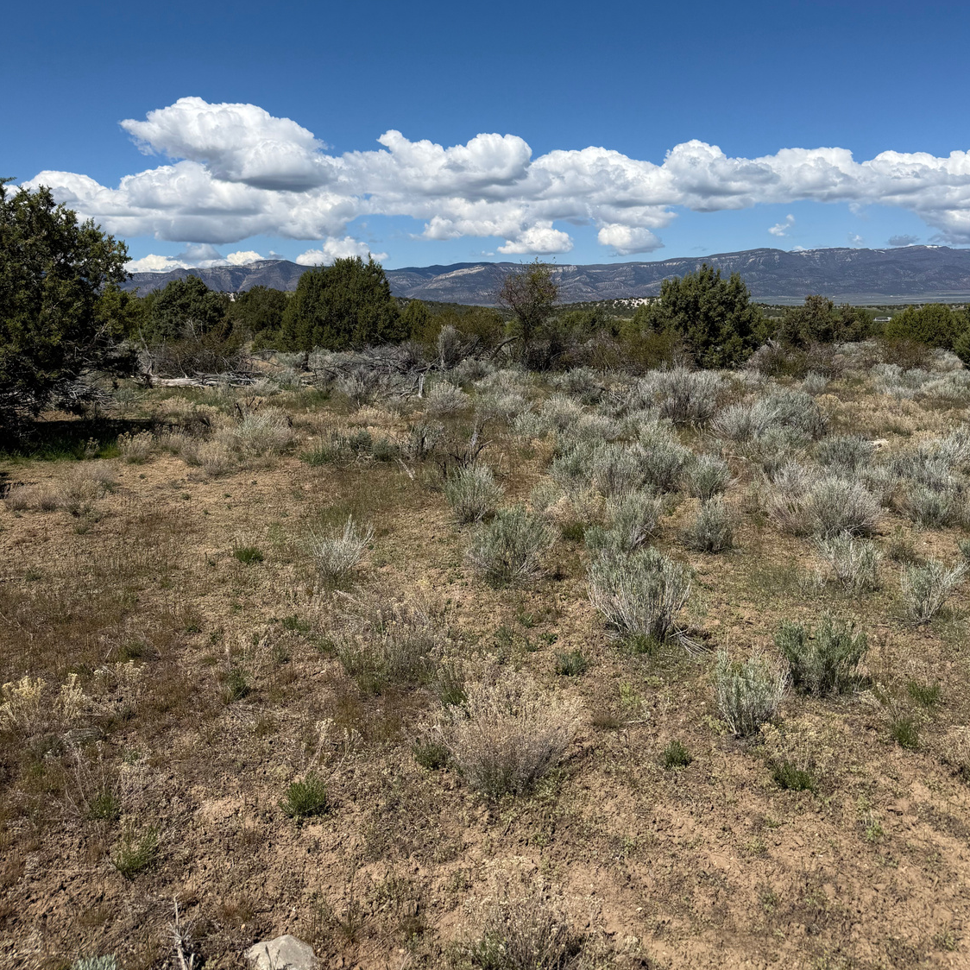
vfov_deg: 55.1
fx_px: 919
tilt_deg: -4.6
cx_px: 494
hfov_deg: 55.6
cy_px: 372
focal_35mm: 29
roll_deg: +0.4
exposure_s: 1/8130
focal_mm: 6.76
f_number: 1.78
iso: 80
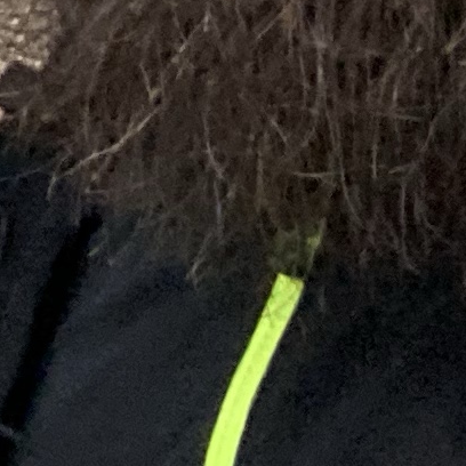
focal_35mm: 201
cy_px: -728
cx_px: -569
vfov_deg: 7.9
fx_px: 3061
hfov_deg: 8.2
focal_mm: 2.71
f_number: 2.2
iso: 320
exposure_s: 1/60
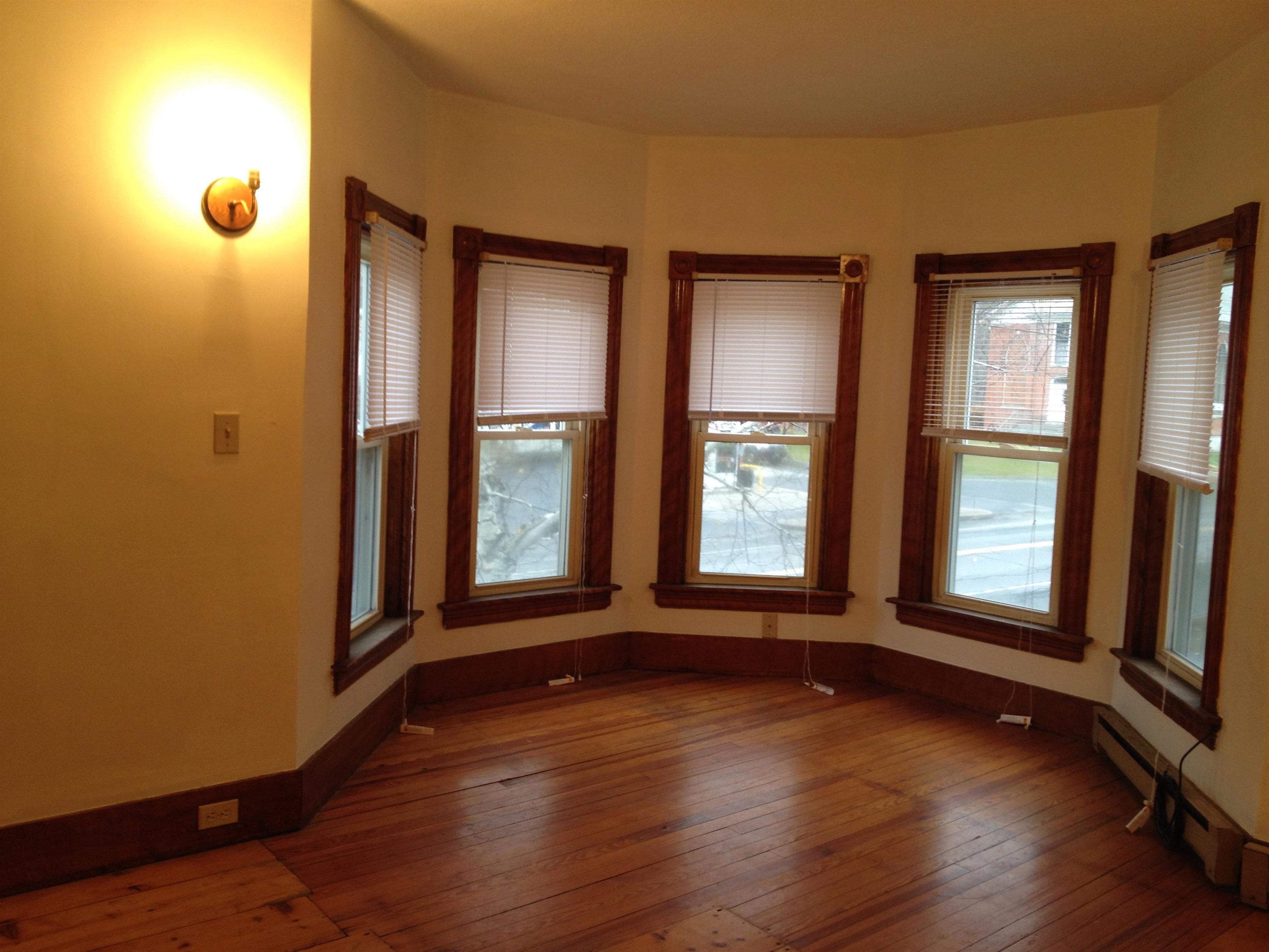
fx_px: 1283
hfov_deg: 52.6
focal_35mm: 35
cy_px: 476
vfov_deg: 40.7
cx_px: 634
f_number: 2.4
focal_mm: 4.28
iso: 64
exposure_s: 1/20
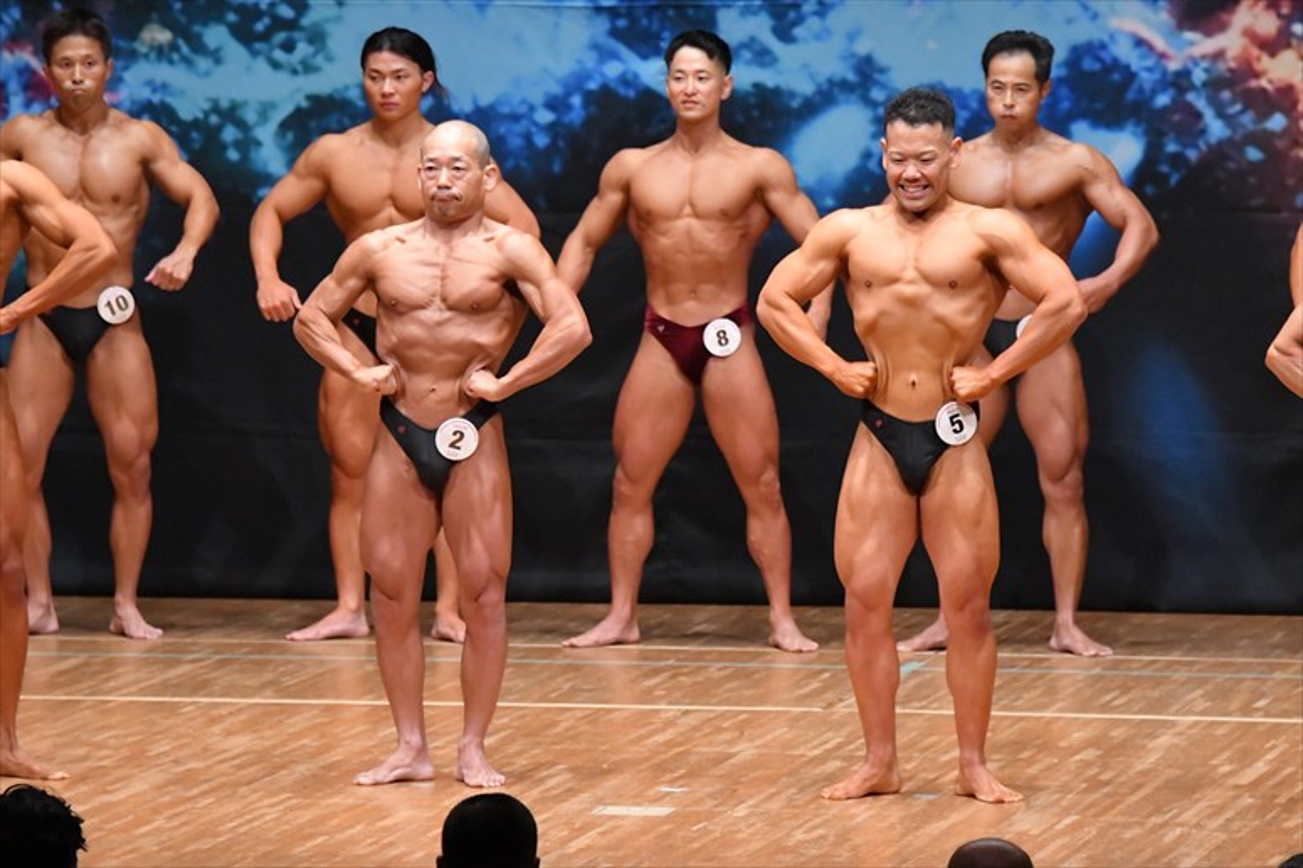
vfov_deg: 5.1
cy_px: 434
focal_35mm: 270
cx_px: 652
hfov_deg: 7.6
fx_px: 9768
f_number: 5.6
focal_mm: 180
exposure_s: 1/400
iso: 8000
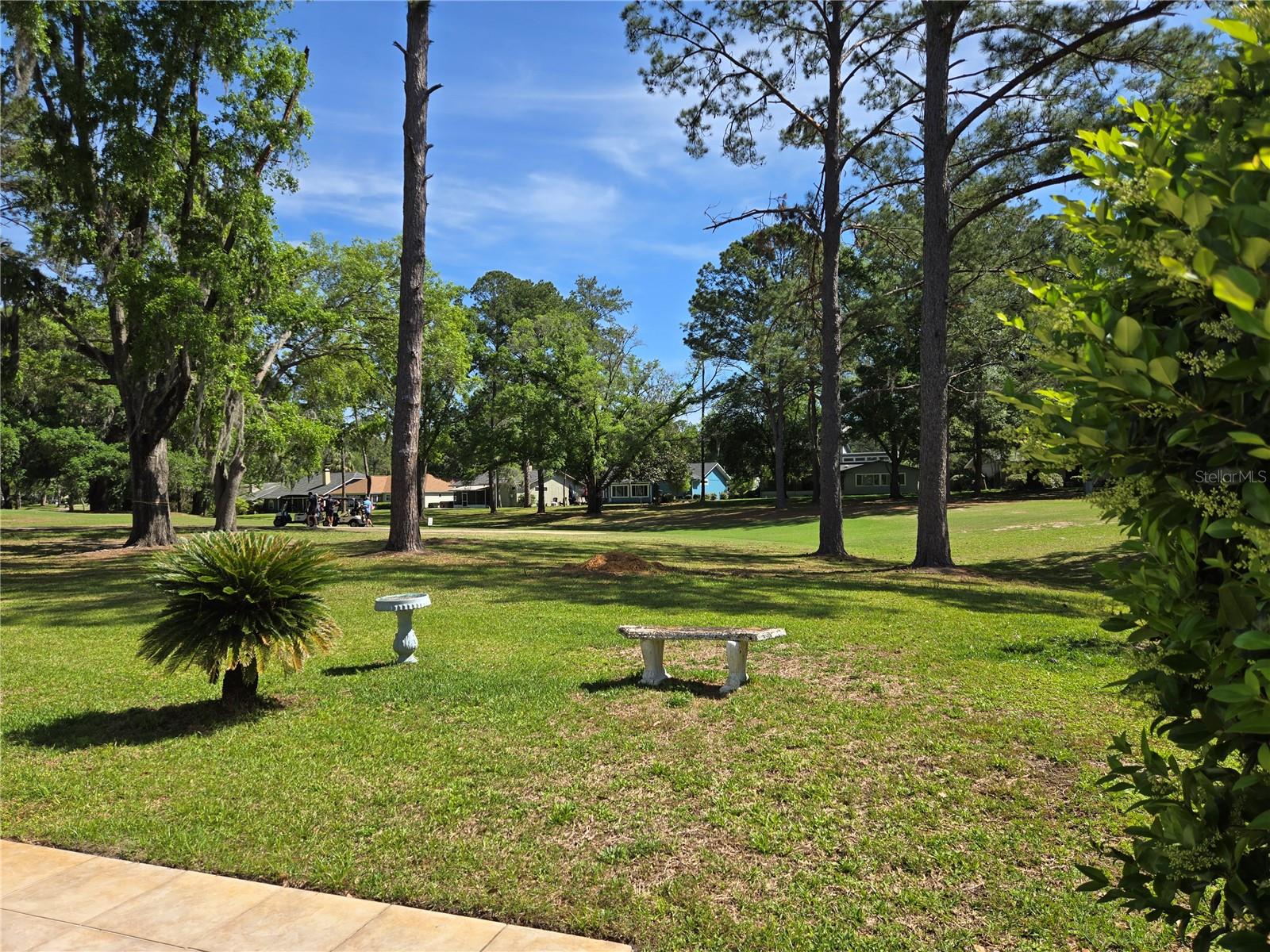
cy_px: 476
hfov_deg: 73.9
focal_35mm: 23
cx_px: 635
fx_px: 844
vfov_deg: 58.9
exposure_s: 1/1686
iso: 25
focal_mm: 5.4
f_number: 1.8
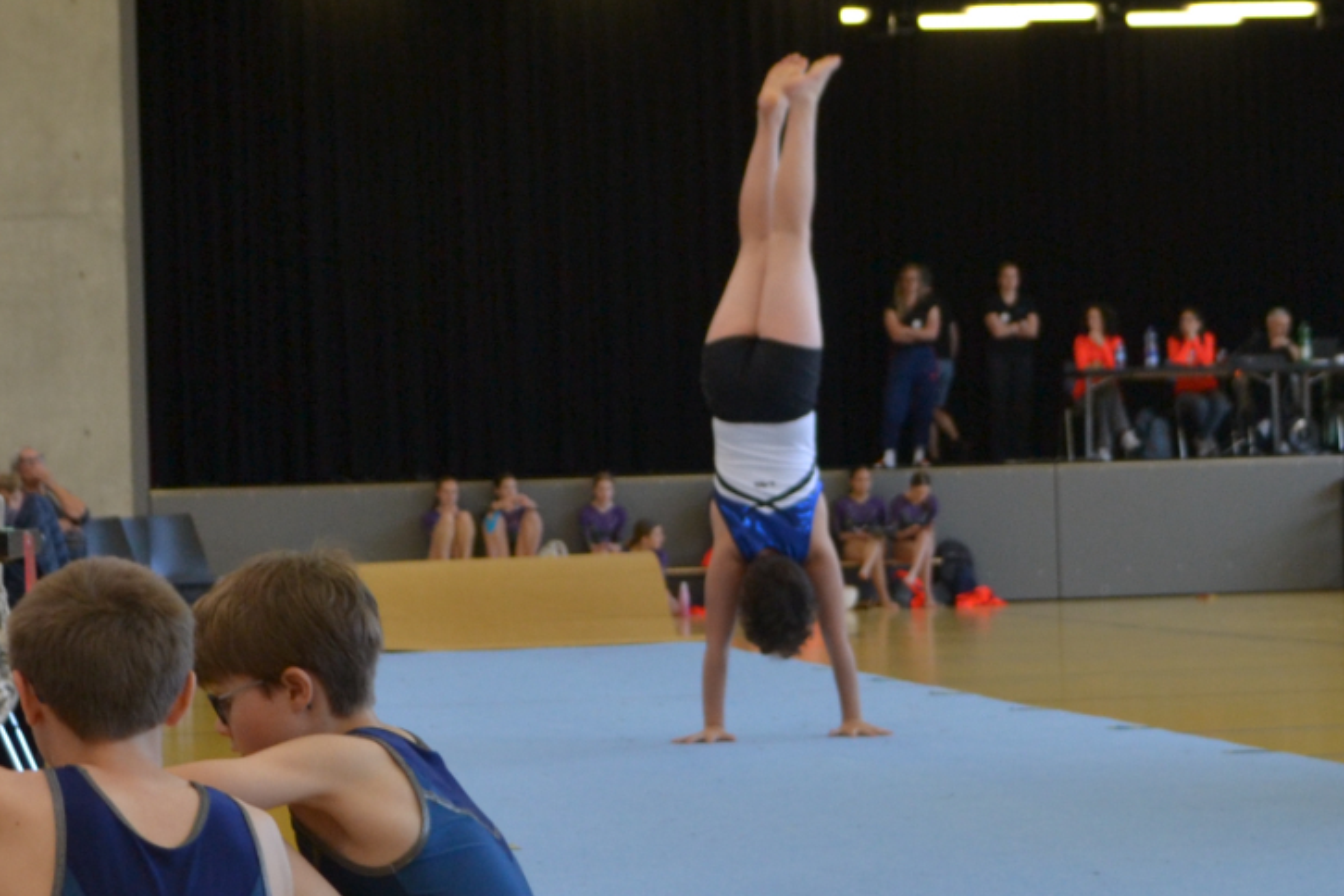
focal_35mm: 110
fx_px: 4106
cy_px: 482
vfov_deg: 12.5
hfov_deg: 18.5
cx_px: 866
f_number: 4.2
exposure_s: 1/125
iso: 360
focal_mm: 26
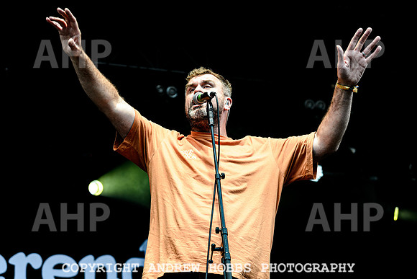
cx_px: 192
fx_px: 876
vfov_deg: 18.1
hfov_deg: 26.8
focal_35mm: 76
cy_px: 129
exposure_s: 1/200
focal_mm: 70
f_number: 4.5
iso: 500
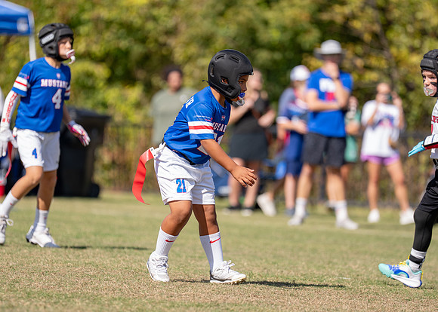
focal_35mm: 279
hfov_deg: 7.2
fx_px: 3471
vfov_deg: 5.2
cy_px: 156
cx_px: 211
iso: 100
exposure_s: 1/1250
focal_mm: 188
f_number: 2.8
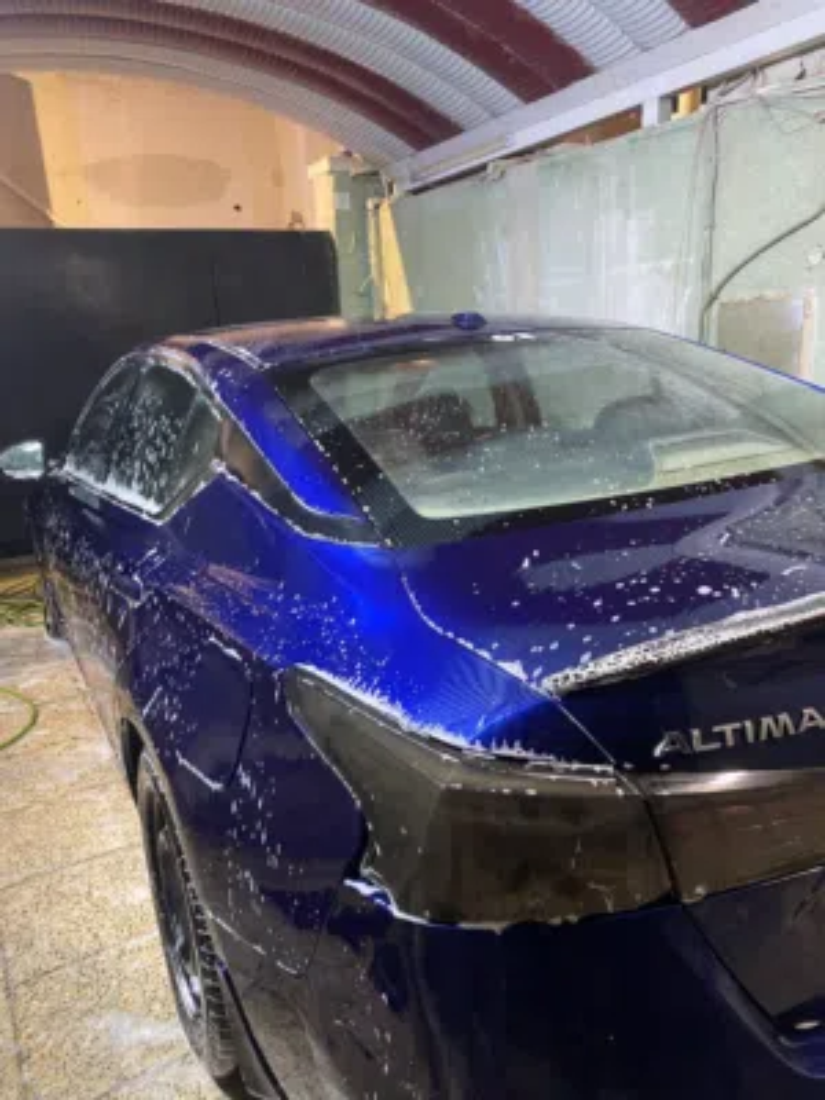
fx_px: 826
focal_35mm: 26
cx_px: 412
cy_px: 550
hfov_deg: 53.1
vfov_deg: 67.3
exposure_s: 1/31
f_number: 1.8
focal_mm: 4.25
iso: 640
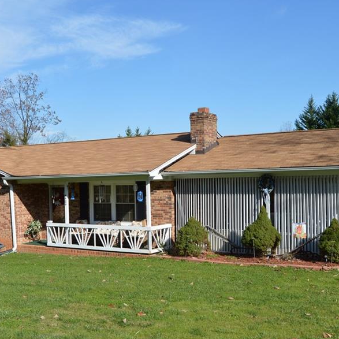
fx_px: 443
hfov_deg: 41.7
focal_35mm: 40
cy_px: 183
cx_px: 142
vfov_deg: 41.8
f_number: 8
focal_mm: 18
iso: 100
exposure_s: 1/250
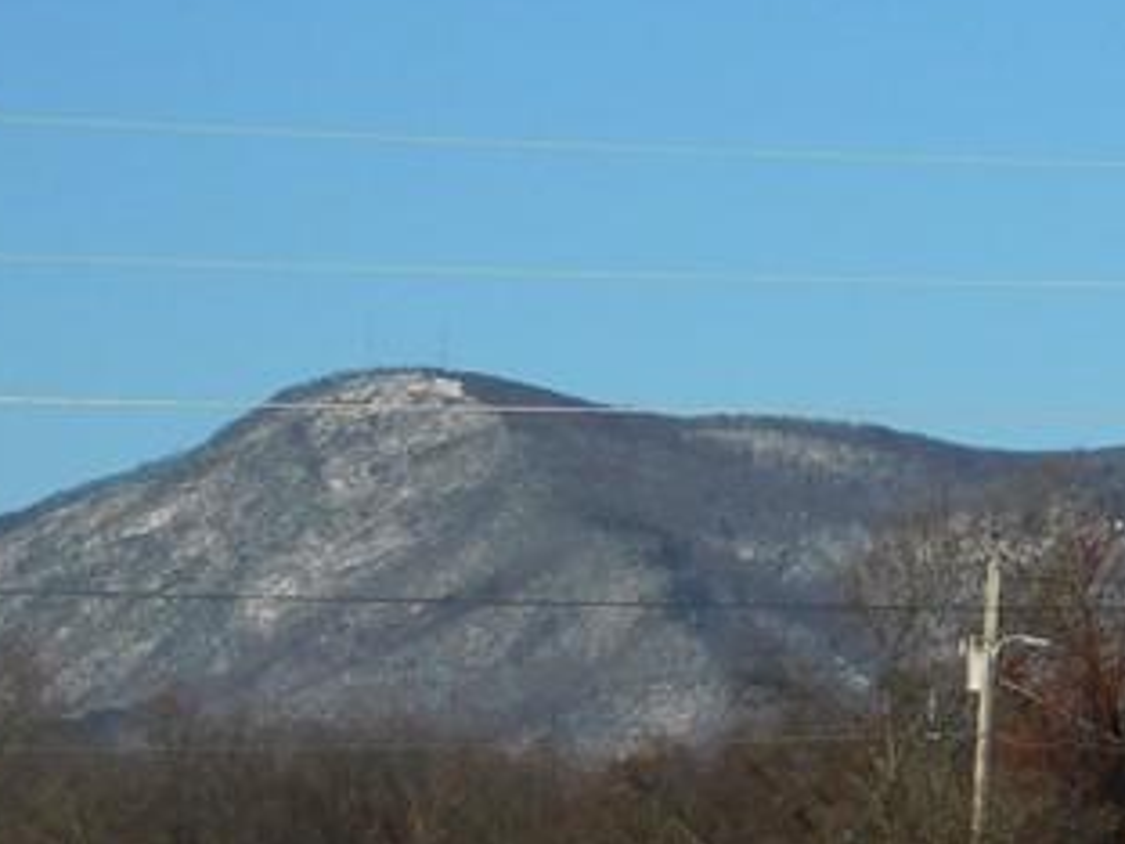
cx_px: 1677
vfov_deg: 5.0
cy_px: -94
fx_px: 9717
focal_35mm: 299
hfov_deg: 6.5
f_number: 9
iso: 125
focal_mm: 16.1
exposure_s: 1/400
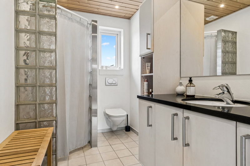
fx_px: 135
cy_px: 83
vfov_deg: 63.2
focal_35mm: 20
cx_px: 125
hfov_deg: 85.4
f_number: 8
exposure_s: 1/25
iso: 200
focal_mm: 13
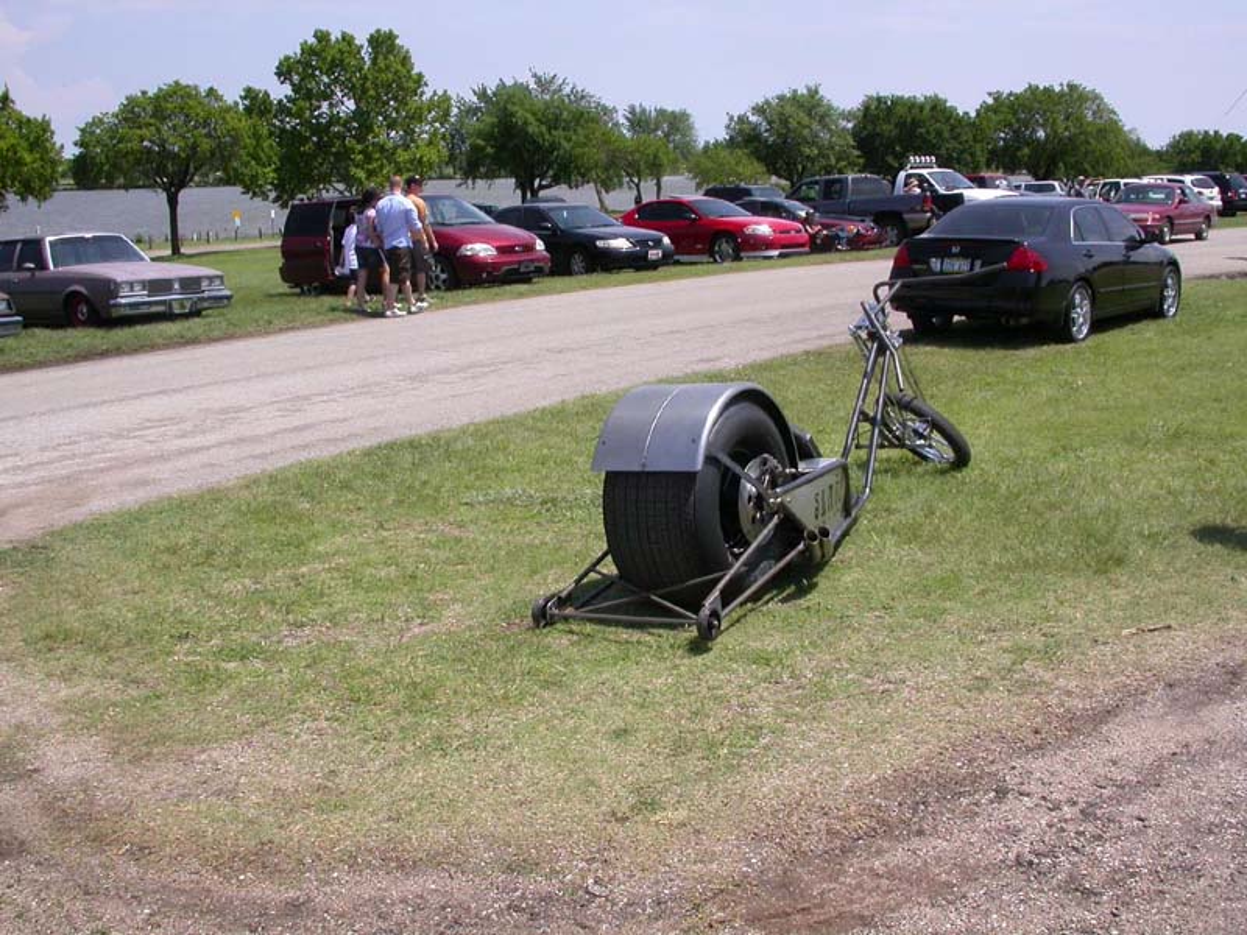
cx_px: 624
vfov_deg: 37.7
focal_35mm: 38
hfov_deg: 49.0
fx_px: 1369
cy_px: 468
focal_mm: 7.85
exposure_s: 1/311
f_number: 7.5
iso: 100
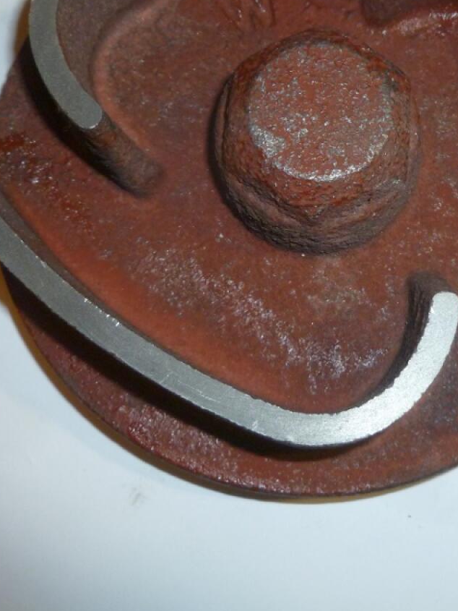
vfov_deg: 35.7
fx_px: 935
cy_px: 192
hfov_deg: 27.1
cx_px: 347
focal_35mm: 53
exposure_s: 1/30
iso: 200
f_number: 3.3
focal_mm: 5
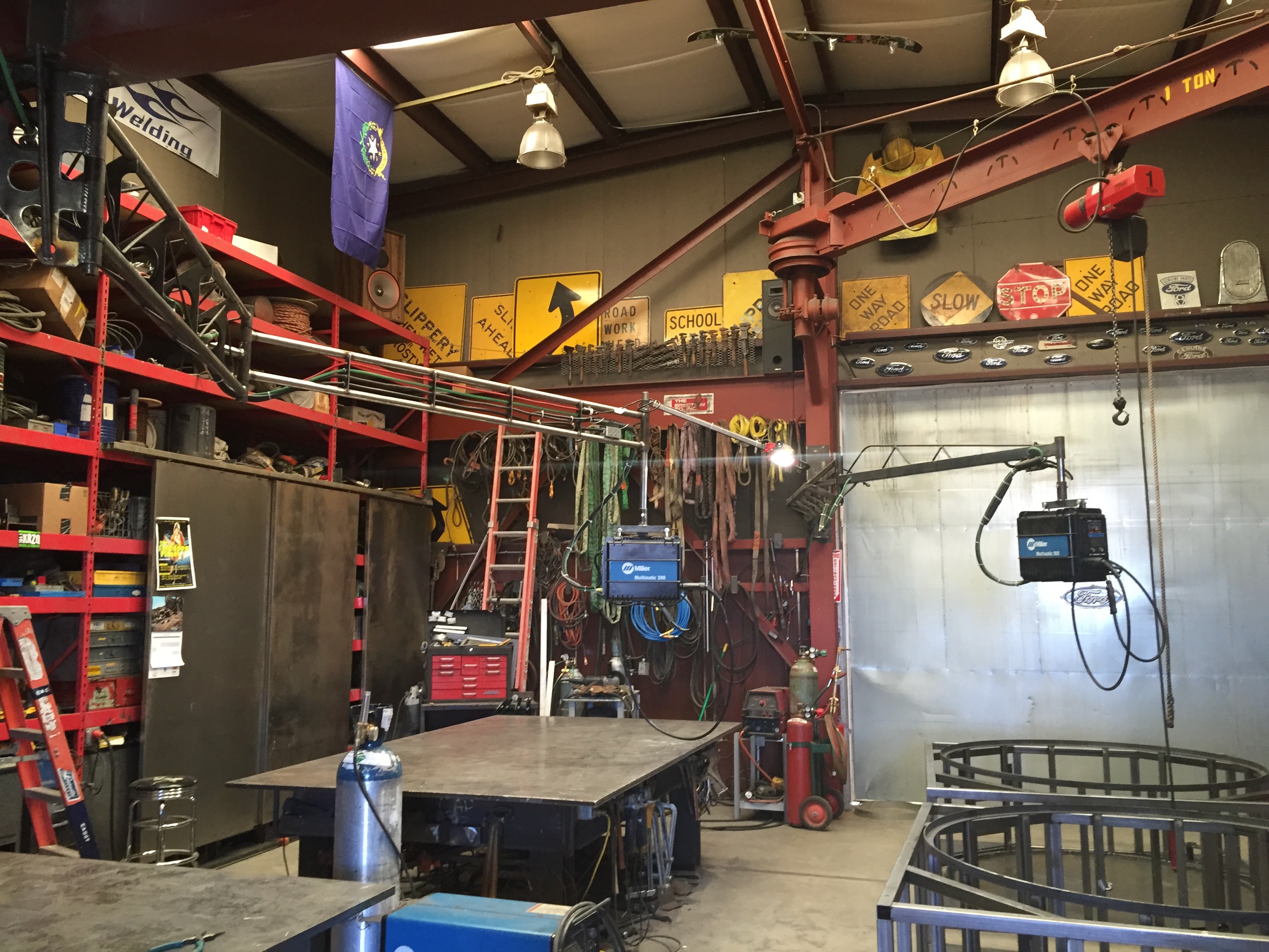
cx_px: 634
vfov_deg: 48.2
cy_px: 476
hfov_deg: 61.7
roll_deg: -0.3
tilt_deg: +8.0
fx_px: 1063
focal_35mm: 29
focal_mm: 4.15
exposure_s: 1/30
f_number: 2.2
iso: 100
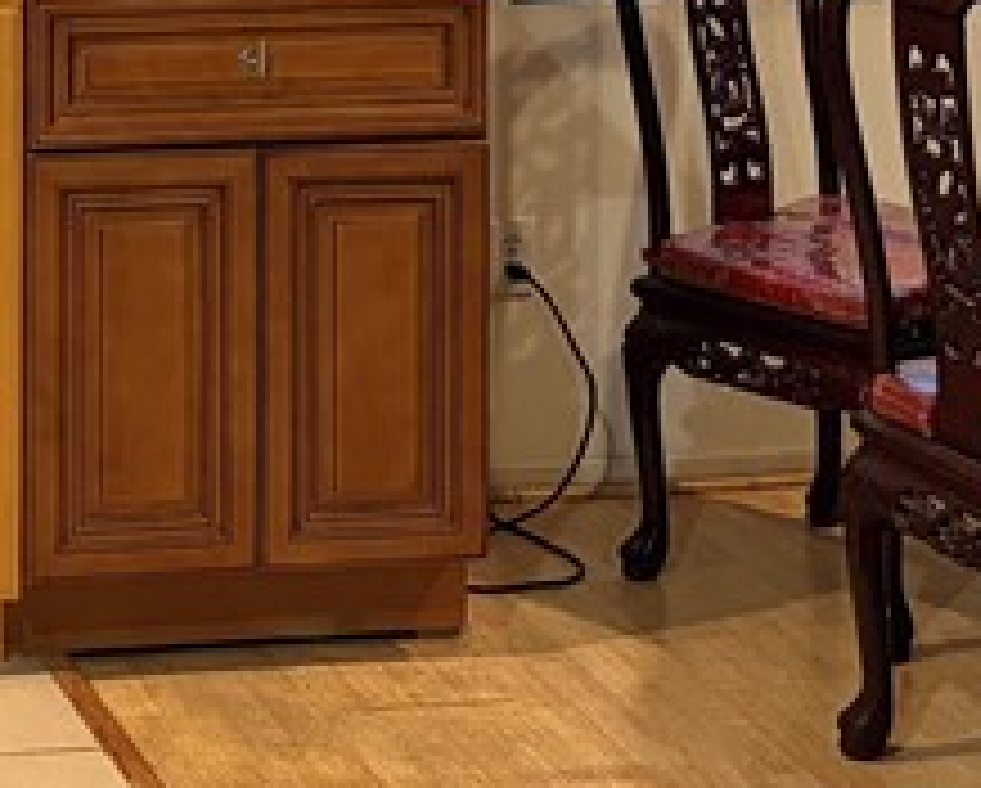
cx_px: -122
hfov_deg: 15.7
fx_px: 3460
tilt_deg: -1.9
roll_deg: -0.6
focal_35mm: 119
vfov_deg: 12.3
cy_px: -419
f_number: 1.6
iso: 200
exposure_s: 1/60
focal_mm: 5.96
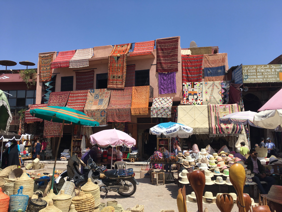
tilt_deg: +8.6
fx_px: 236
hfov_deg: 61.7
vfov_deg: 48.2
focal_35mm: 29
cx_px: 141
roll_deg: +0.7
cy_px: 106
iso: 25
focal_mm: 4.15
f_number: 2.2
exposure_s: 1/1923
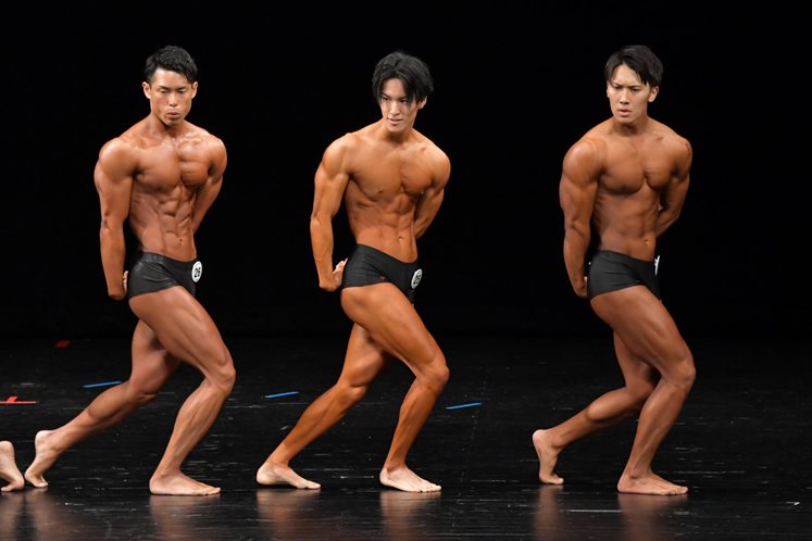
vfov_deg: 4.9
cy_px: 264
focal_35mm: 280
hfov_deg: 7.4
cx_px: 413
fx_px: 6315
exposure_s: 1/400
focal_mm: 180
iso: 3200
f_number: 5.6
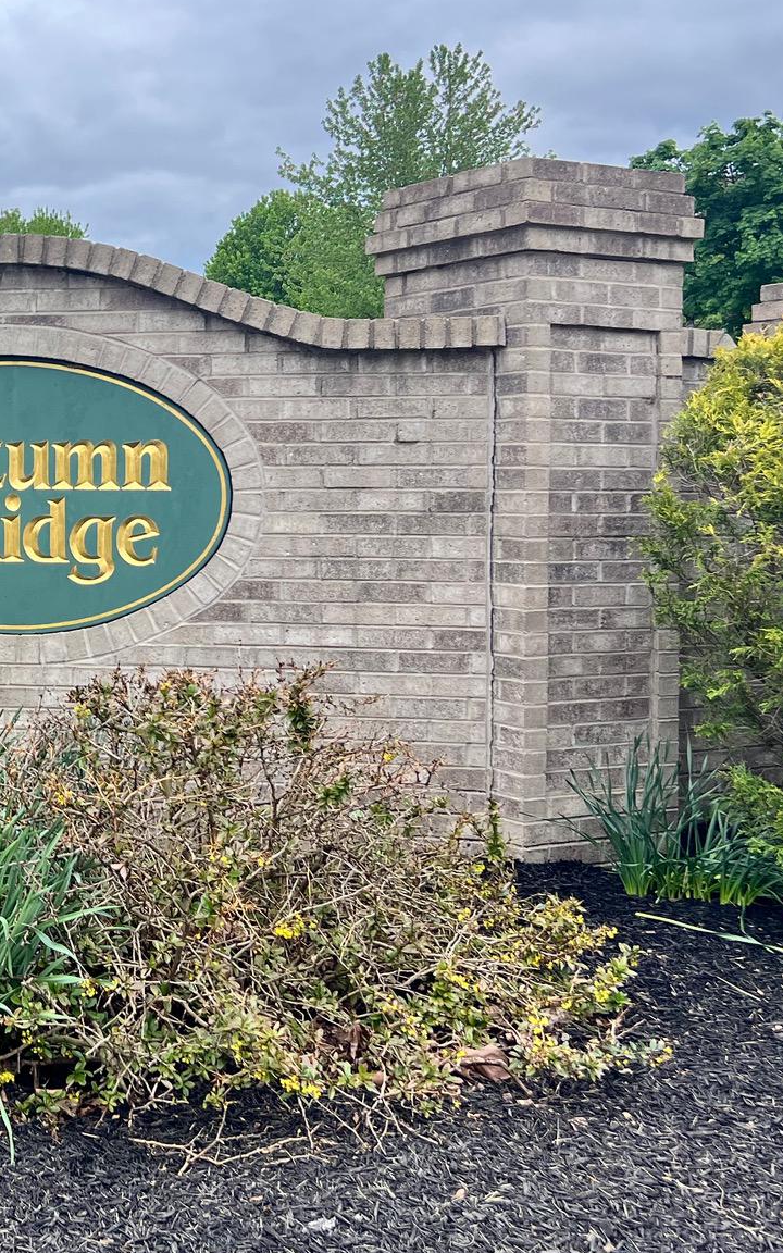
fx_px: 1673
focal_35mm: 49
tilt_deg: -0.3
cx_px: -54
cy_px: 509
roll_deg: -0.1
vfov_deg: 40.9
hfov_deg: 24.7
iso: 50
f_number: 1.5
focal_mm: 5.7
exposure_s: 1/1669
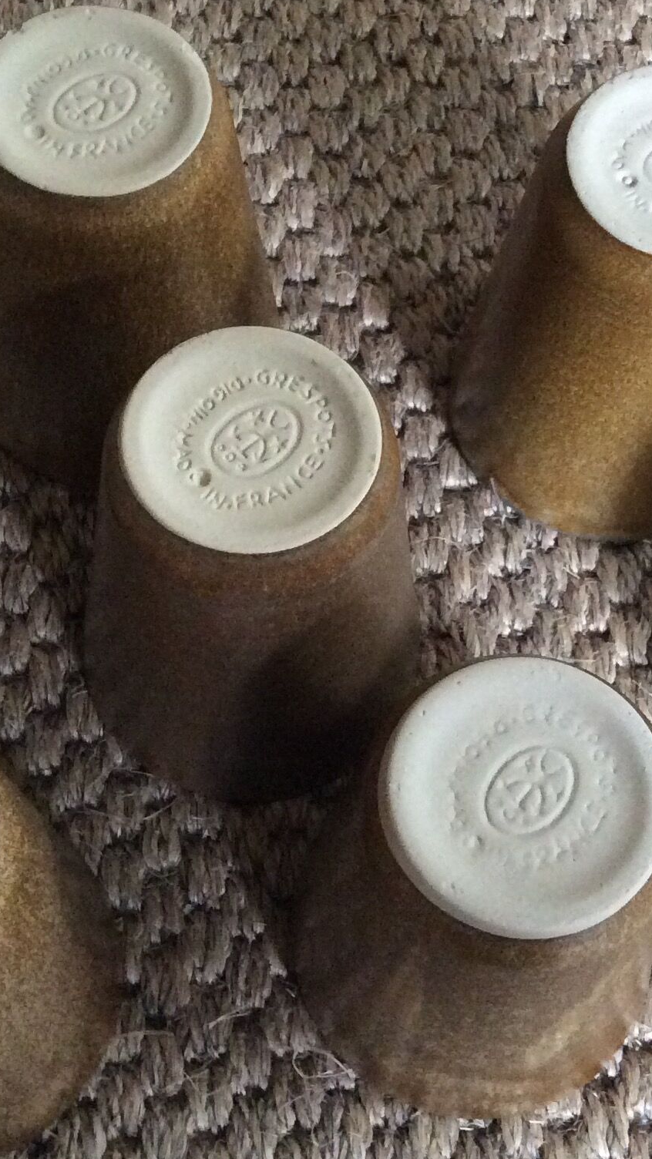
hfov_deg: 20.0
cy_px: 556
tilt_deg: -64.3
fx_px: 1844
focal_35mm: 60
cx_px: 353
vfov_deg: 34.9
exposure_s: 1/25
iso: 320
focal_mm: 3.3
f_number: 2.4
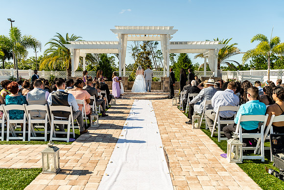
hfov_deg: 59.4
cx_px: 142
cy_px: 106
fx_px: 249
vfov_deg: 41.6
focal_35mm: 32
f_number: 4.5
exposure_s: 1/500
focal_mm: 28
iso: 100
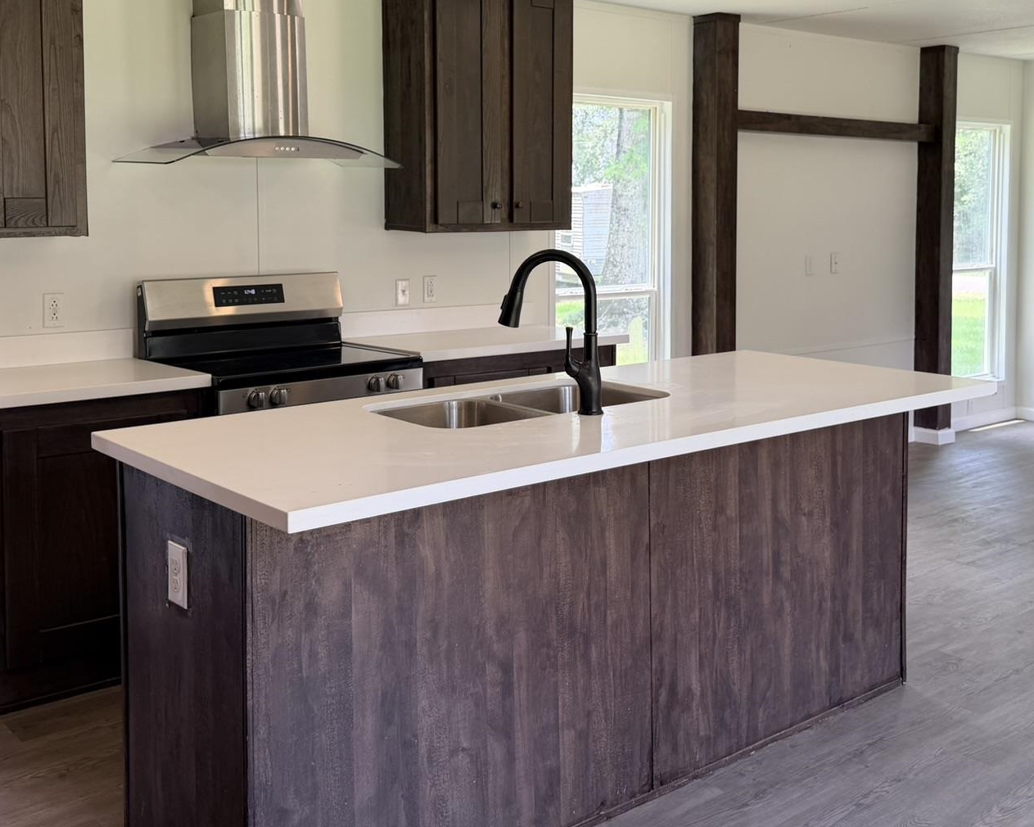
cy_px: 264
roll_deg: -0.3
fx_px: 1163
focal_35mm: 38
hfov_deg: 47.9
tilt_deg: -3.3
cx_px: 555
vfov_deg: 38.6
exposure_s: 1/120
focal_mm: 6.76
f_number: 1.78
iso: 80
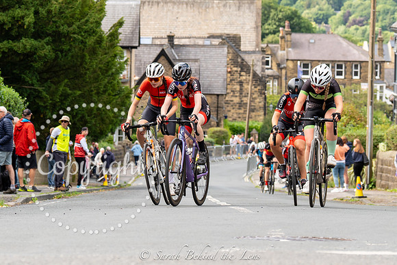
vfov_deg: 9.8
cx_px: 194
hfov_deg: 14.8
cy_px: 28
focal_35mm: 139
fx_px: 1531
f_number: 4
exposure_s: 1/640
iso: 400
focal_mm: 70
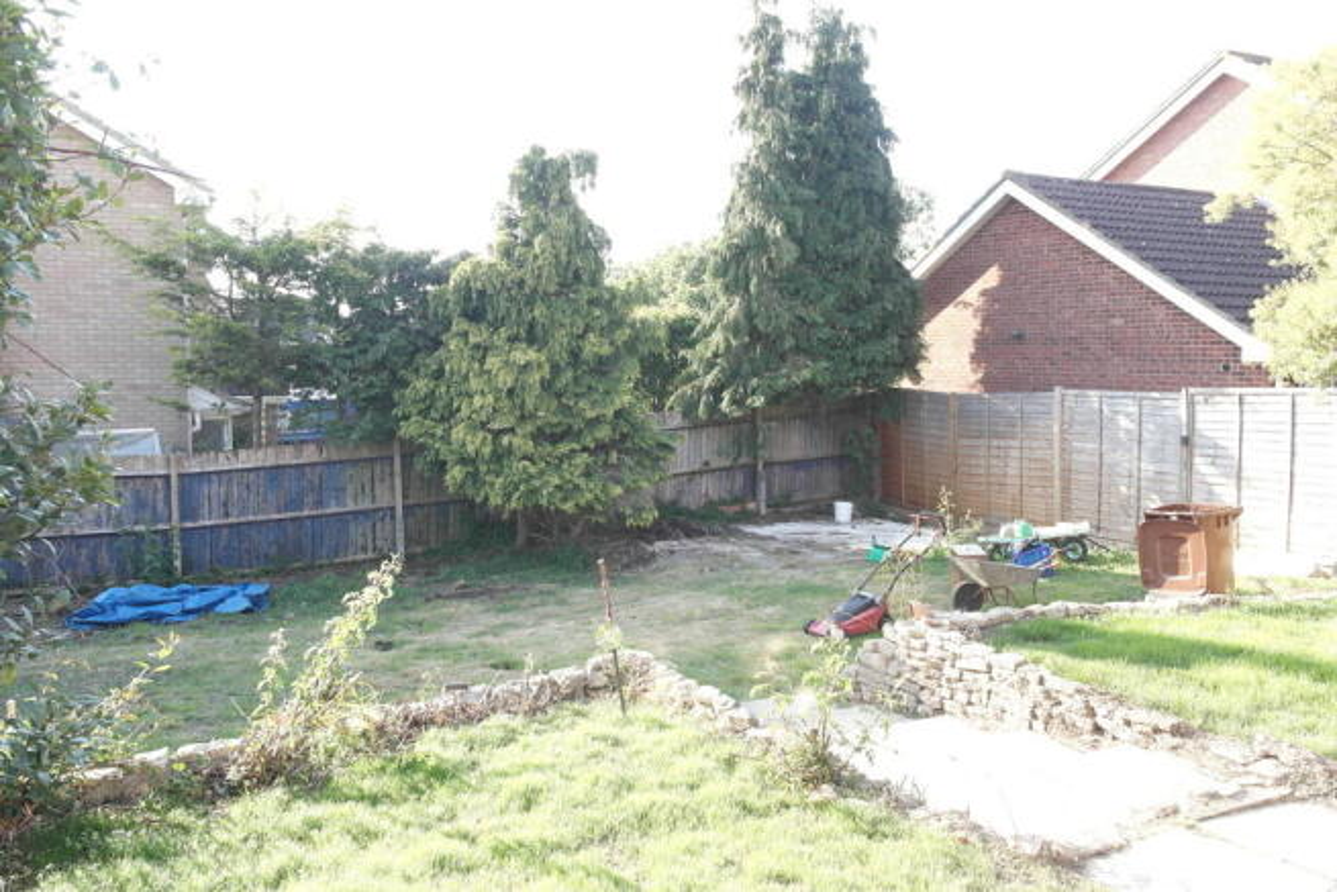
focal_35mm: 30
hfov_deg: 61.9
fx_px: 1114
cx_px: 668
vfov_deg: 43.6
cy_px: 446
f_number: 6.3
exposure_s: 1/80
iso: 400
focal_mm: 20
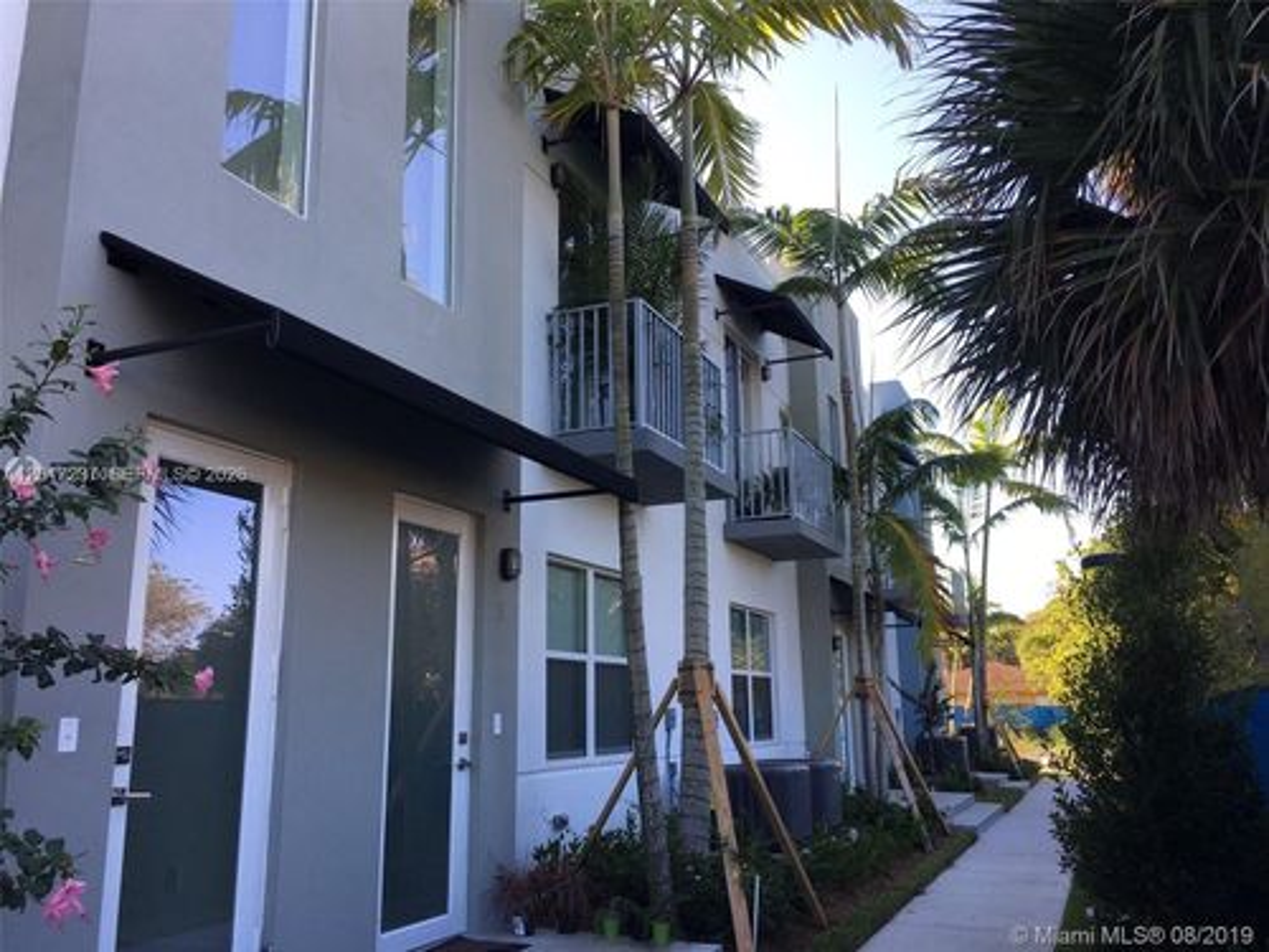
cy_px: 476
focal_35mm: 29
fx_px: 1063
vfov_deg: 48.2
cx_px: 634
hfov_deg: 61.7
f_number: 2.2
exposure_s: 1/320
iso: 25
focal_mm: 4.15
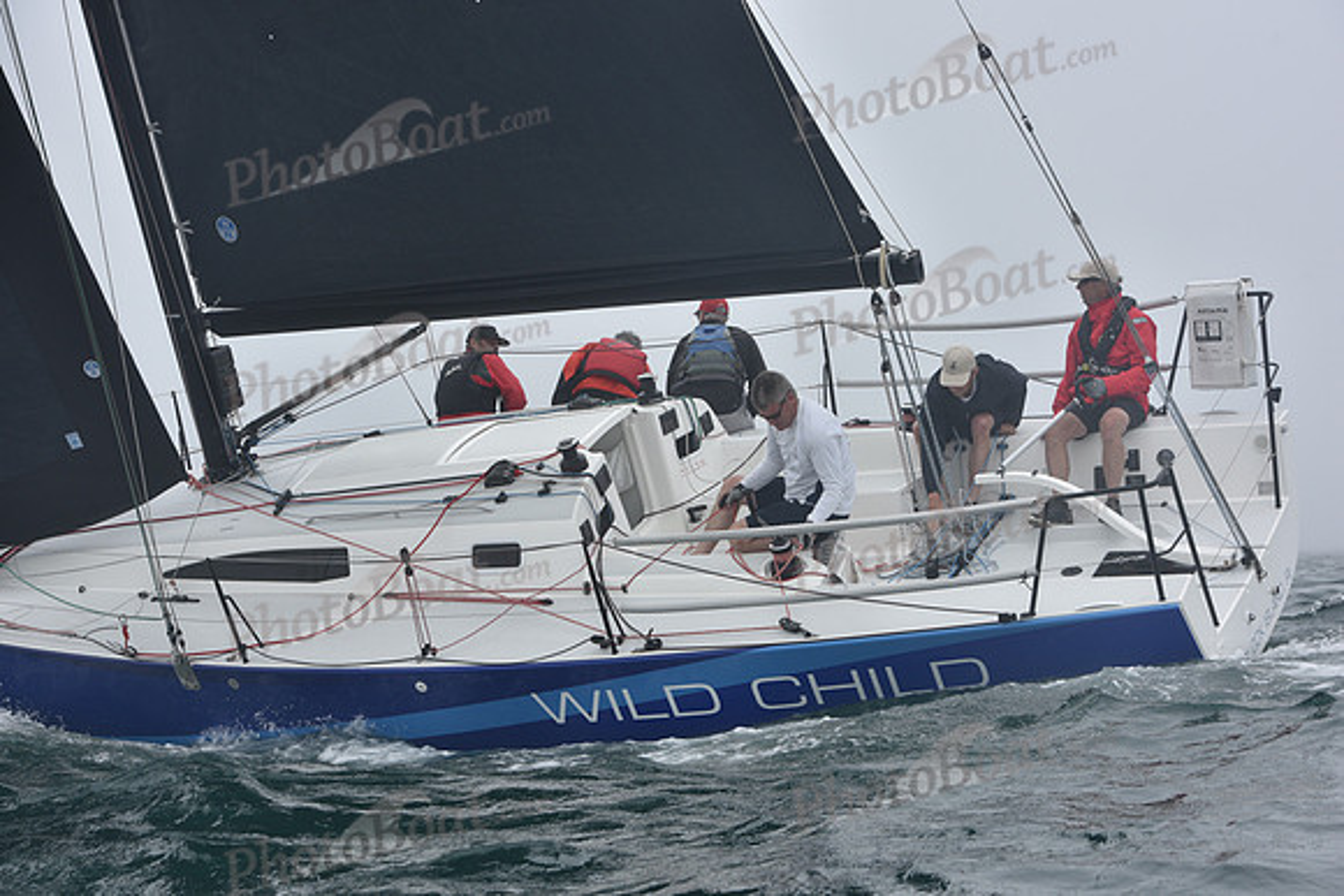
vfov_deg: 19.5
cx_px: 672
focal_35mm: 70
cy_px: 448
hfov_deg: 28.8
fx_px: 2614
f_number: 8
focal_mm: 70
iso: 250
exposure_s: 1/800
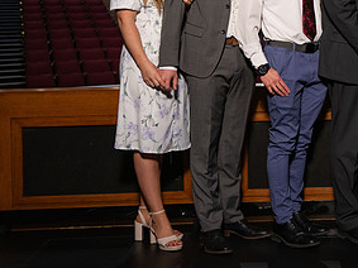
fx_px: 775
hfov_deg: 24.7
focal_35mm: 75
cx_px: 362
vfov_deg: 19.3
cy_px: 27
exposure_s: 1/160
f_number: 2.8
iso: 1000
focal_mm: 38
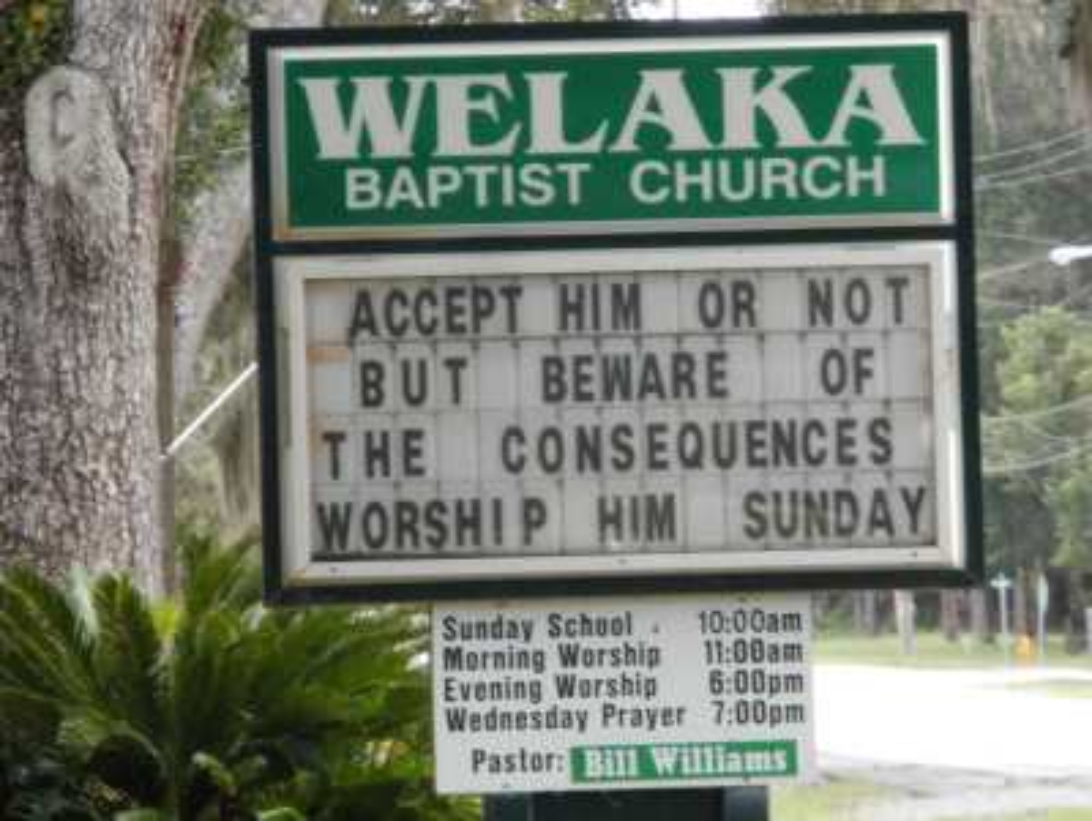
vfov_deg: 8.3
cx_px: 546
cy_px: 410
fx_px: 5685
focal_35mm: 180
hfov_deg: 11.0
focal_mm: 31.5
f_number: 5.6
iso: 400
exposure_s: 1/160
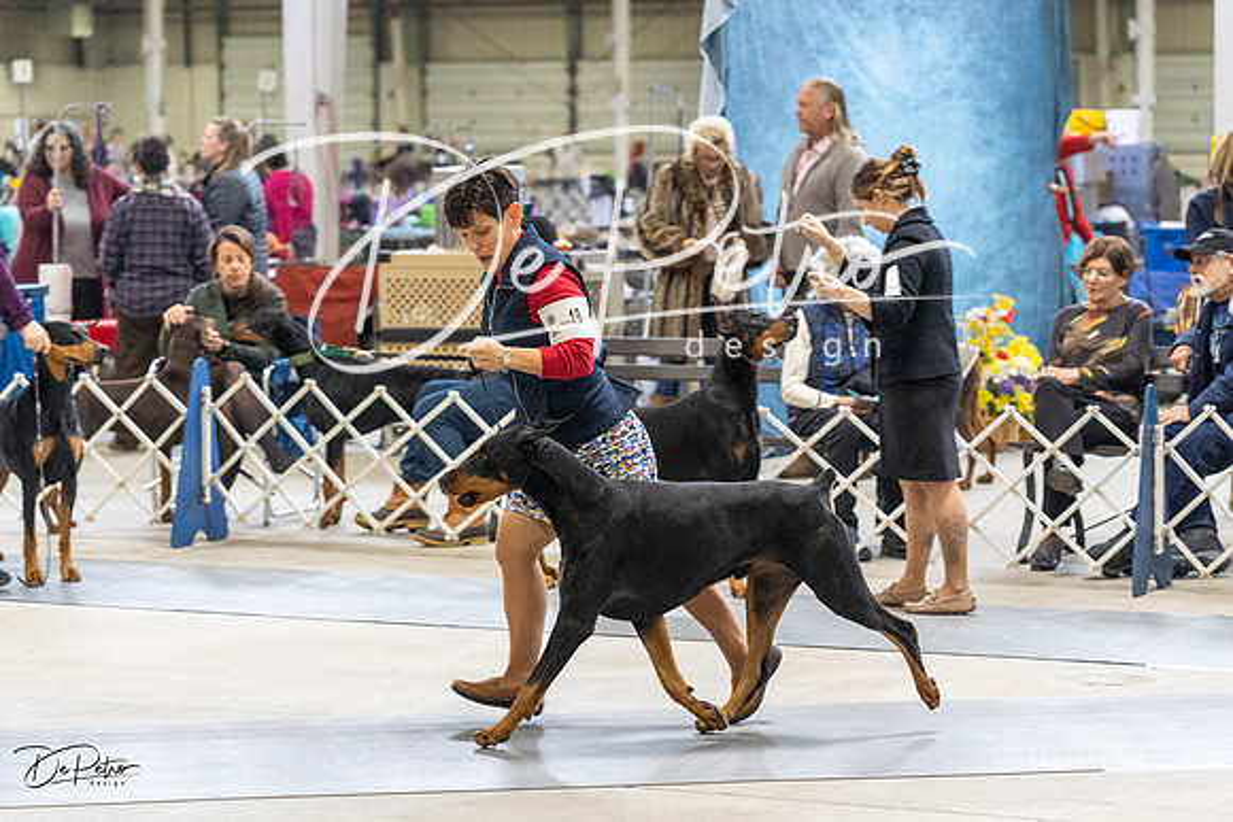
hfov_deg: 18.9
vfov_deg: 12.7
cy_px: 411
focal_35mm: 108
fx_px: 3700
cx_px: 616
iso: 6400
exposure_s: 1/320
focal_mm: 108
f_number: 4
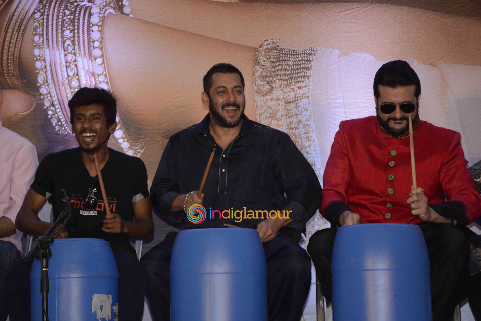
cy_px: 160
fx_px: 2117
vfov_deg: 8.7
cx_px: 239
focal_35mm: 159
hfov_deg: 13.0
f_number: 6.3
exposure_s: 1/125
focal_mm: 105
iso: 800
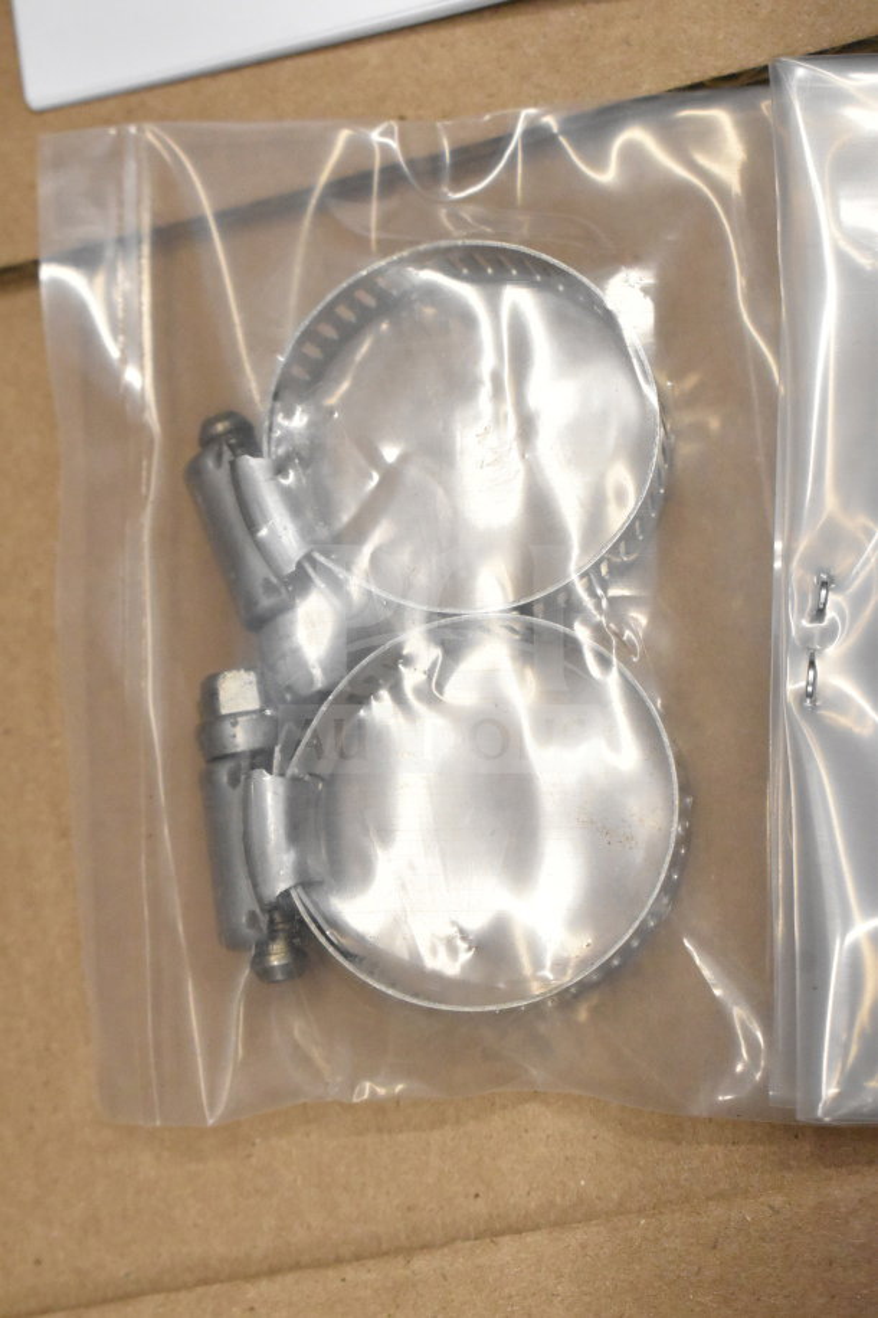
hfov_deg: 18.9
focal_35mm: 72
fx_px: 2634
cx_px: 439
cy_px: 659
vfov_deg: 28.1
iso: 6400
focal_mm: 48
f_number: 9
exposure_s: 1/320
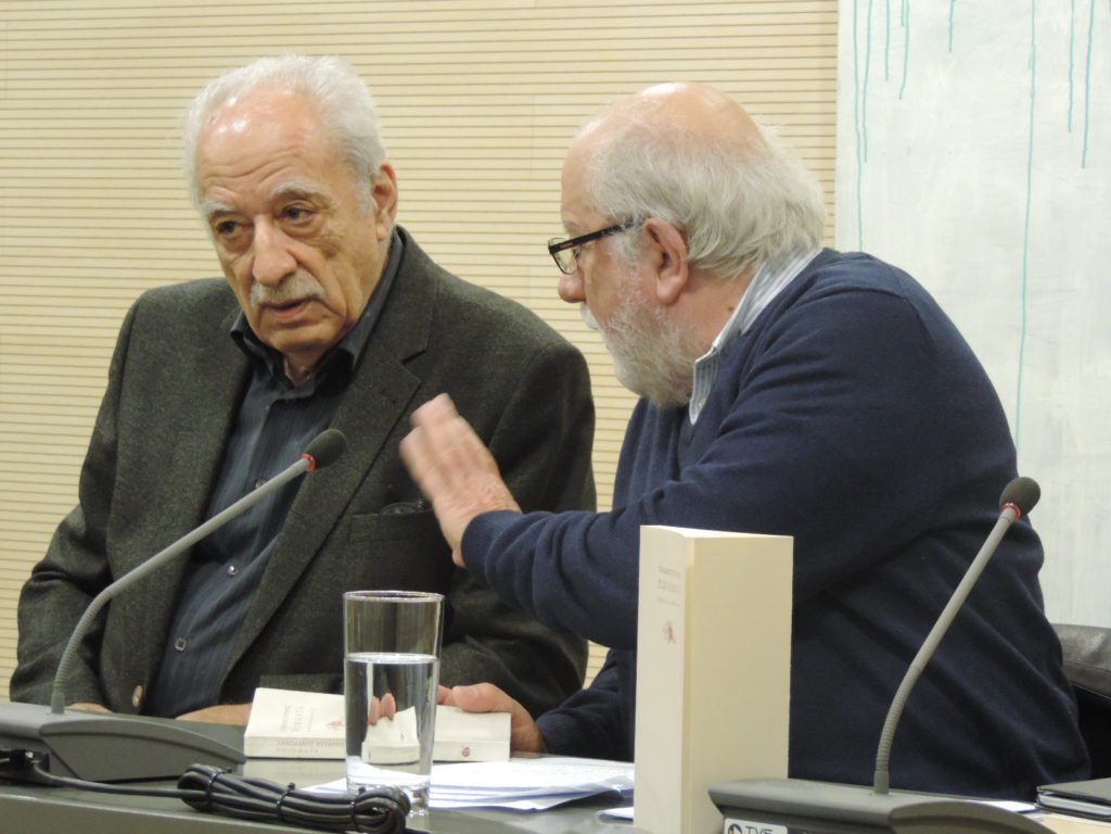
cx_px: 556
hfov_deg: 14.6
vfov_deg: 11.0
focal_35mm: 135
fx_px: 4333
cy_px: 417
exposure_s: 1/20
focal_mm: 24
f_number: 4.3
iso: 800
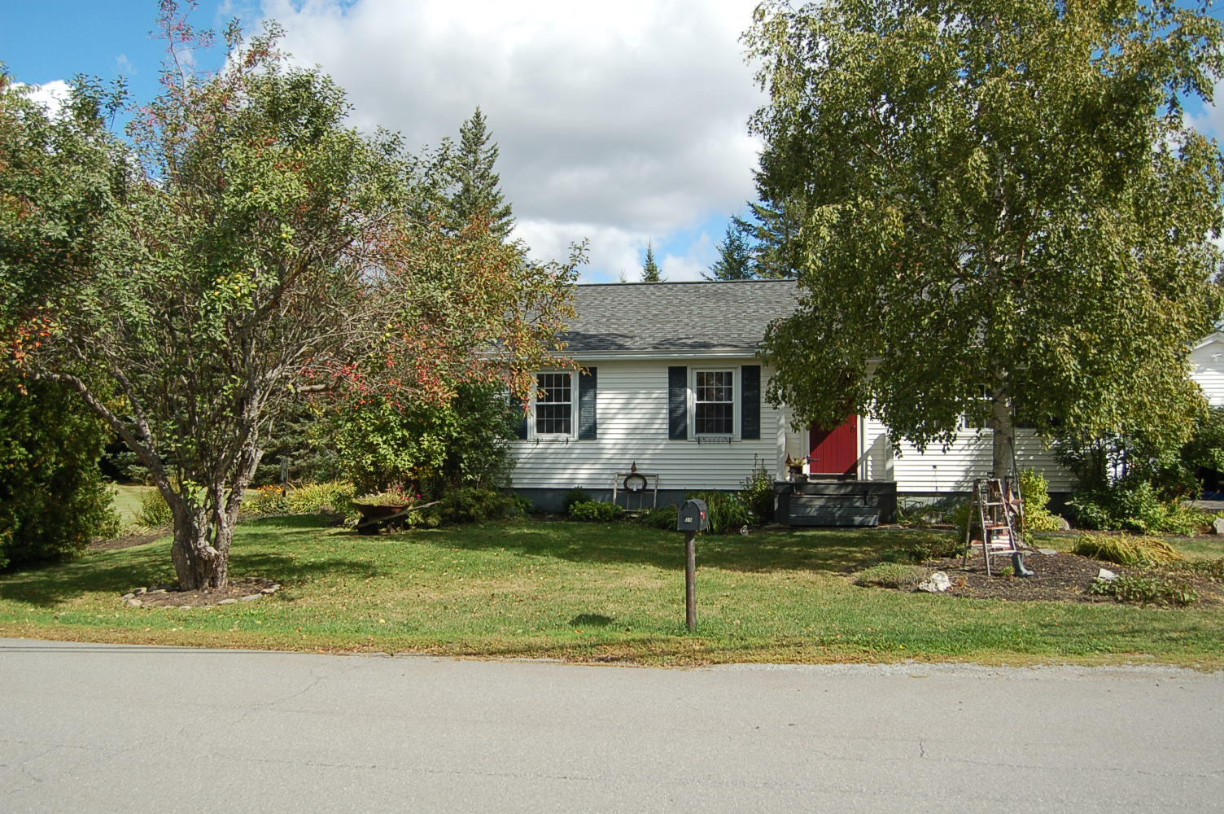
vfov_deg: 39.9
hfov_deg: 57.3
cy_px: 407
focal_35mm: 33
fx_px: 1121
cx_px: 612
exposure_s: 1/1000
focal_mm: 22
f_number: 4.5
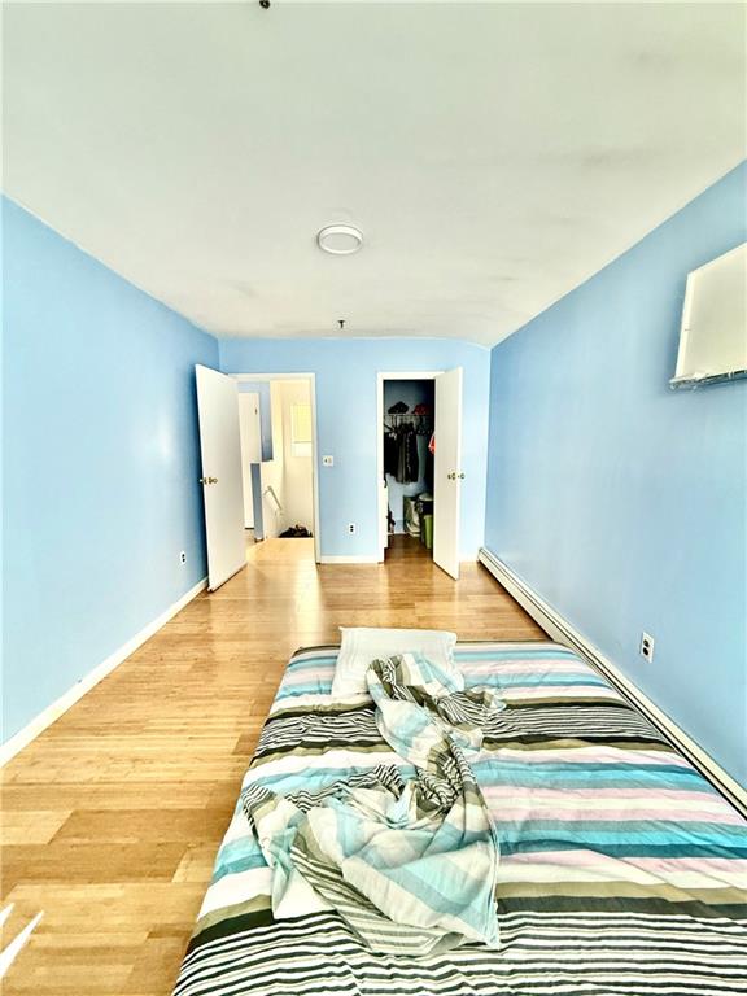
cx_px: 374
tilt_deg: -7.6
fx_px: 403
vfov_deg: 102.1
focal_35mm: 14
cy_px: 498
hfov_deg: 85.7
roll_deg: +0.5
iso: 400
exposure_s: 1/60
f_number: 2.2
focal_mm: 2.22
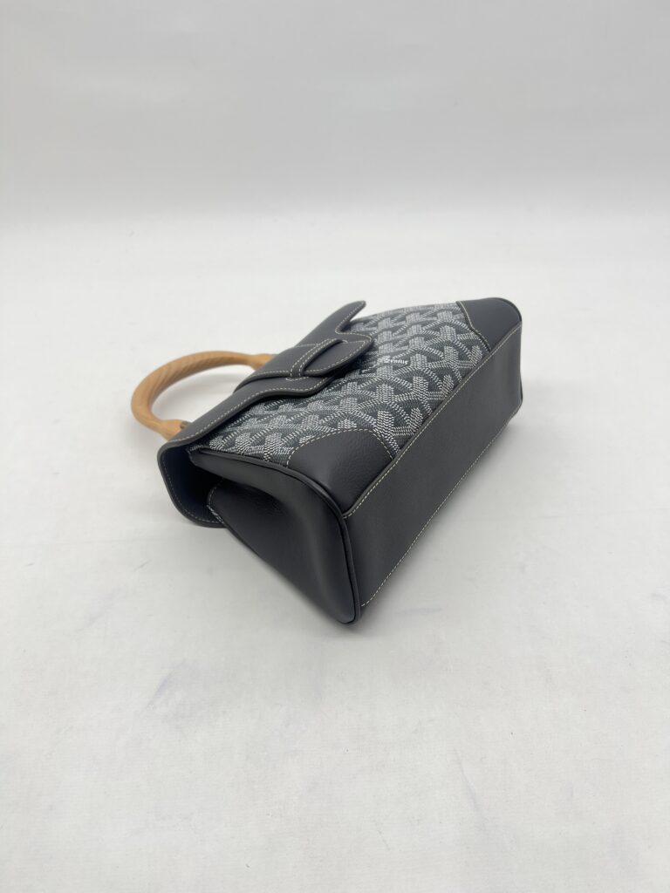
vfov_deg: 67.3
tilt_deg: -39.1
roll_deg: +1.8
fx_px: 671
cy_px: 446
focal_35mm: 26
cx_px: 335
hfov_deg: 53.1
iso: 40
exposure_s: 1/152
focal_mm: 5.7
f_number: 1.5
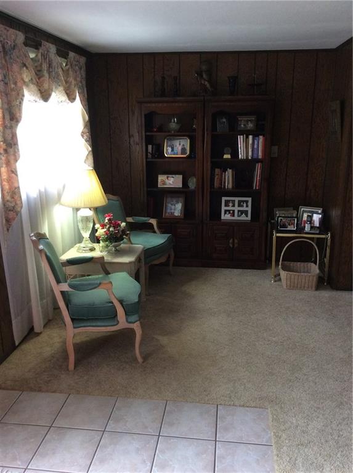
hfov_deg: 44.0
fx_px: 437
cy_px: 236
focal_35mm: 32
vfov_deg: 56.9
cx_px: 176
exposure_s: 1/24
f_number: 2.4
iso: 100
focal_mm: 3.3
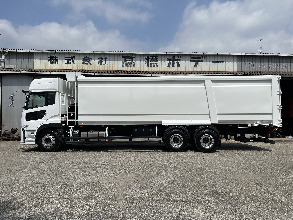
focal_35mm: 26
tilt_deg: -0.3
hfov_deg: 67.3
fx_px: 220
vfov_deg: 53.1
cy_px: 110
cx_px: 146
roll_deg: -0.1
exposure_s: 1/10309
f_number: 1.5
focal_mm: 5.7
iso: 50
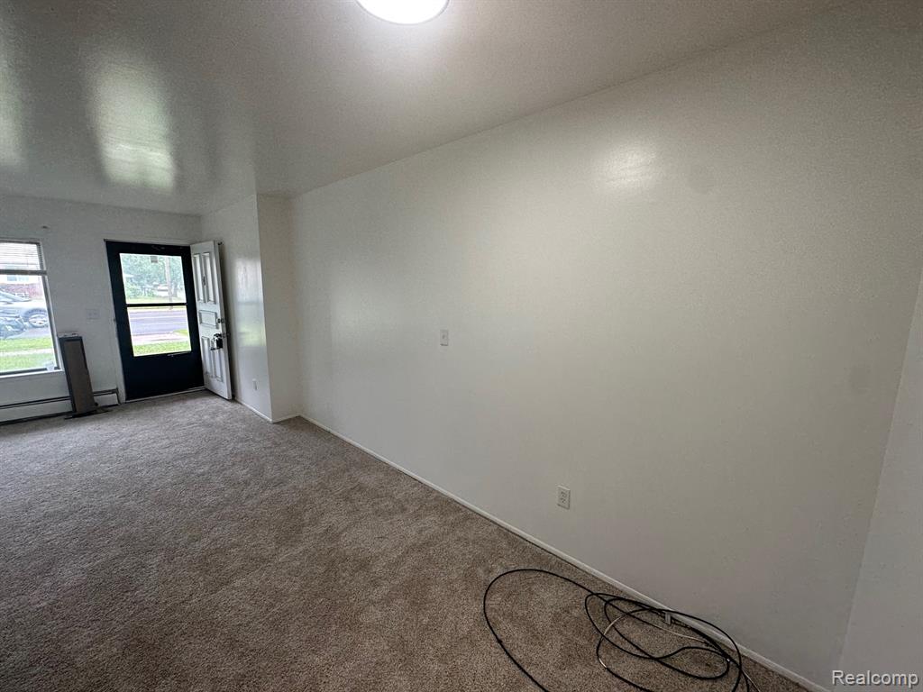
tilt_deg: -9.1
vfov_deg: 85.7
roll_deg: -0.4
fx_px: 373
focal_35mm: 14
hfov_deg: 102.1
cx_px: 462
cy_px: 346
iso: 100
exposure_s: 1/120
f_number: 2.2
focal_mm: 2.22
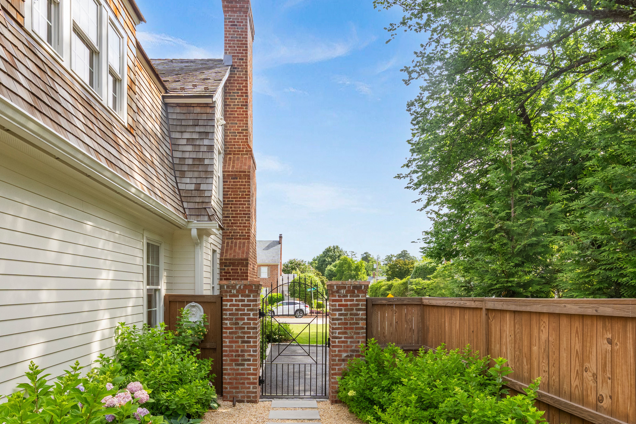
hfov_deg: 81.1
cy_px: 304
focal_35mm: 21
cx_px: 299
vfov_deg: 57.3
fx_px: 371
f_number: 8
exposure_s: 1/500
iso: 1250
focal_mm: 14
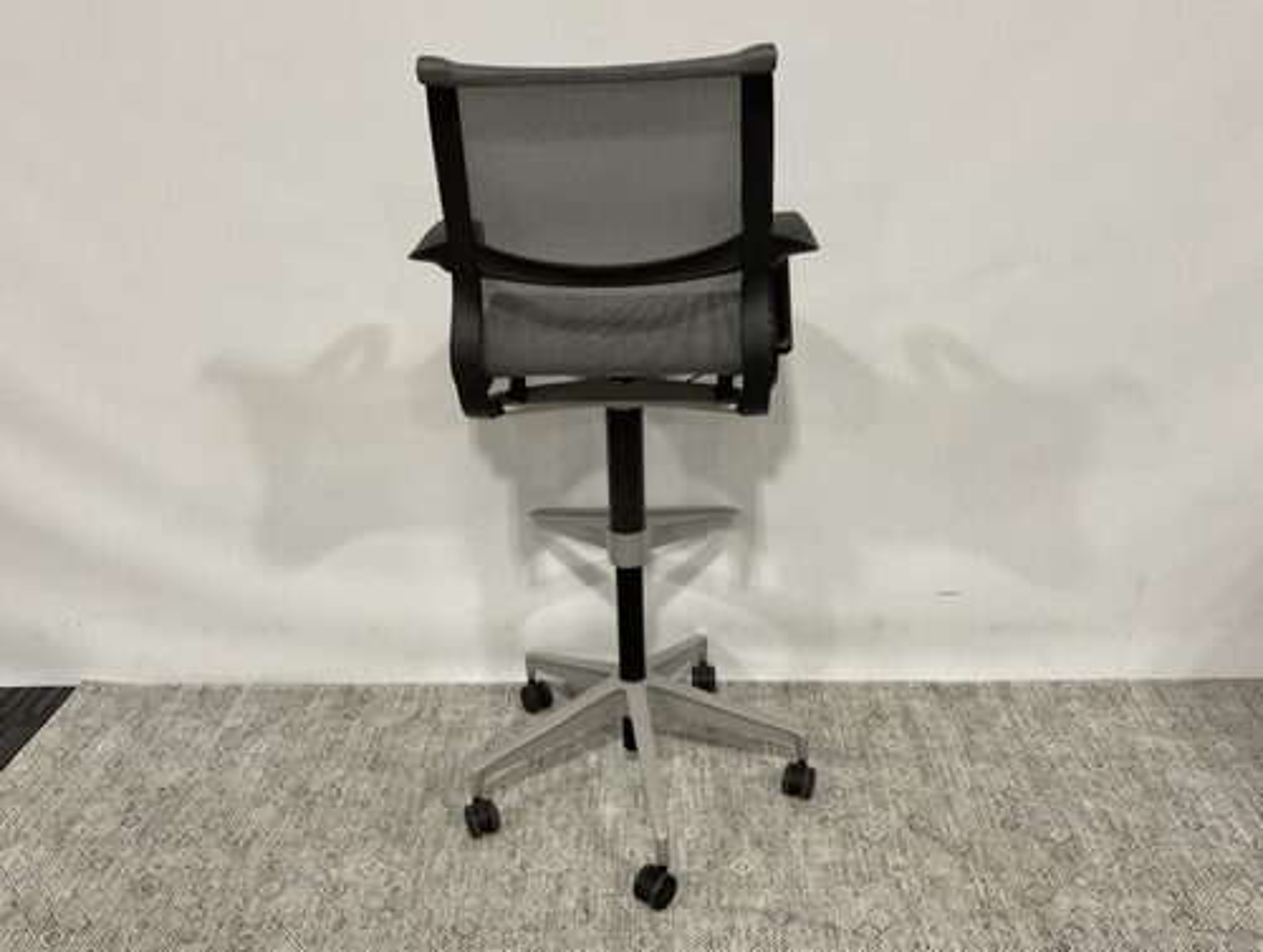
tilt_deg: -21.4
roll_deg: +0.4
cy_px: 476
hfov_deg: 61.6
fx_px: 1060
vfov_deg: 48.4
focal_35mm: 29
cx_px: 632
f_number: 1.8
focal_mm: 3
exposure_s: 1/60
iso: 100
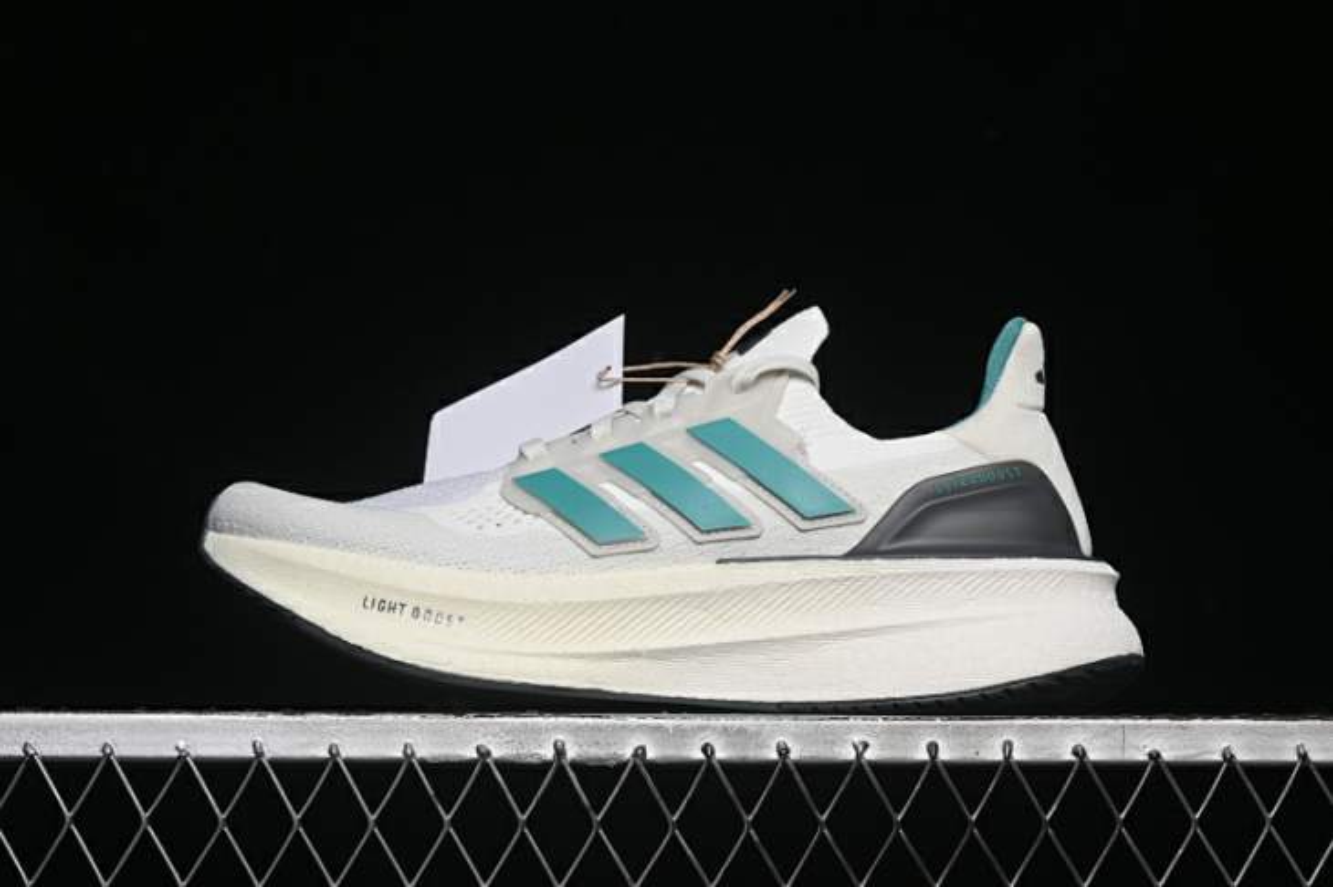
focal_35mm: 75
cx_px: 666
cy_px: 444
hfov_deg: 27.0
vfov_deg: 18.2
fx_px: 2776
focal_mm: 50
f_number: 7.1
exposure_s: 1/80
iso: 160
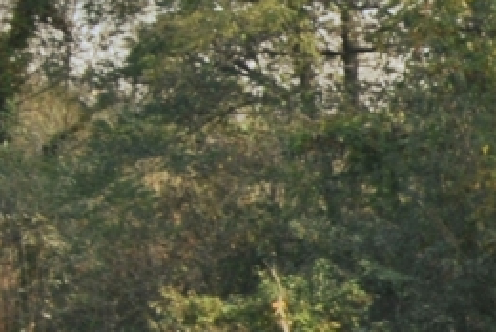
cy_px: 399
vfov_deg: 3.9
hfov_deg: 5.7
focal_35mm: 354
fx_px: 4883
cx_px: 957
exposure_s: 1/160
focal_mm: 38
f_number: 6.3
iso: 100
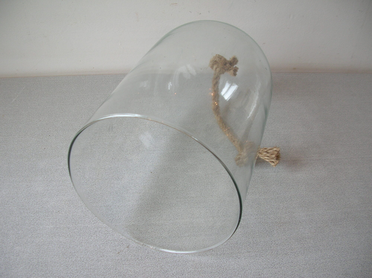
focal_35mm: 35
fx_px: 376
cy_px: 139
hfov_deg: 52.7
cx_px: 186
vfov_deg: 40.7
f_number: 2.8
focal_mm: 5.8
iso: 50
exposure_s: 1/8.9
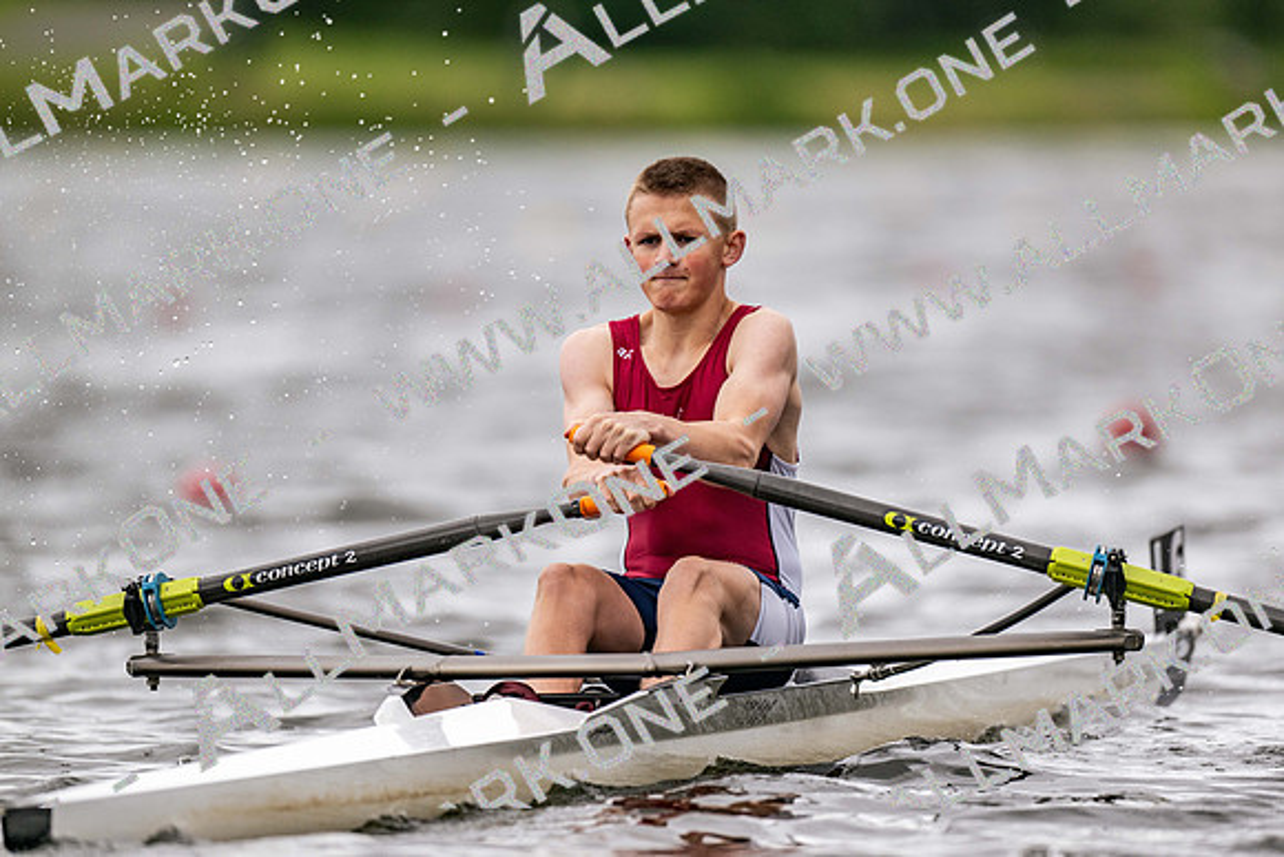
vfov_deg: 2.3
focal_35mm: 600
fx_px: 21404
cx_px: 642
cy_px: 428
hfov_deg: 3.4
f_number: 4
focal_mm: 600
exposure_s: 1/2500
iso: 400
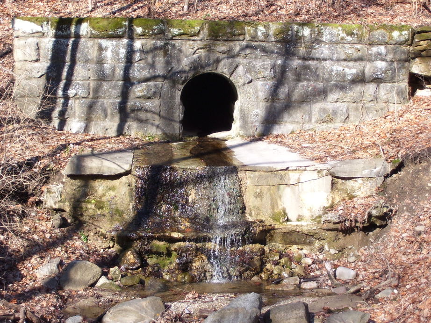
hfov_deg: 22.5
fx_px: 1083
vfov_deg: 17.0
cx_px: 216
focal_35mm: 87
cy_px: 162
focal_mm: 14.3
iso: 80
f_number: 4.3
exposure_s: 1/180
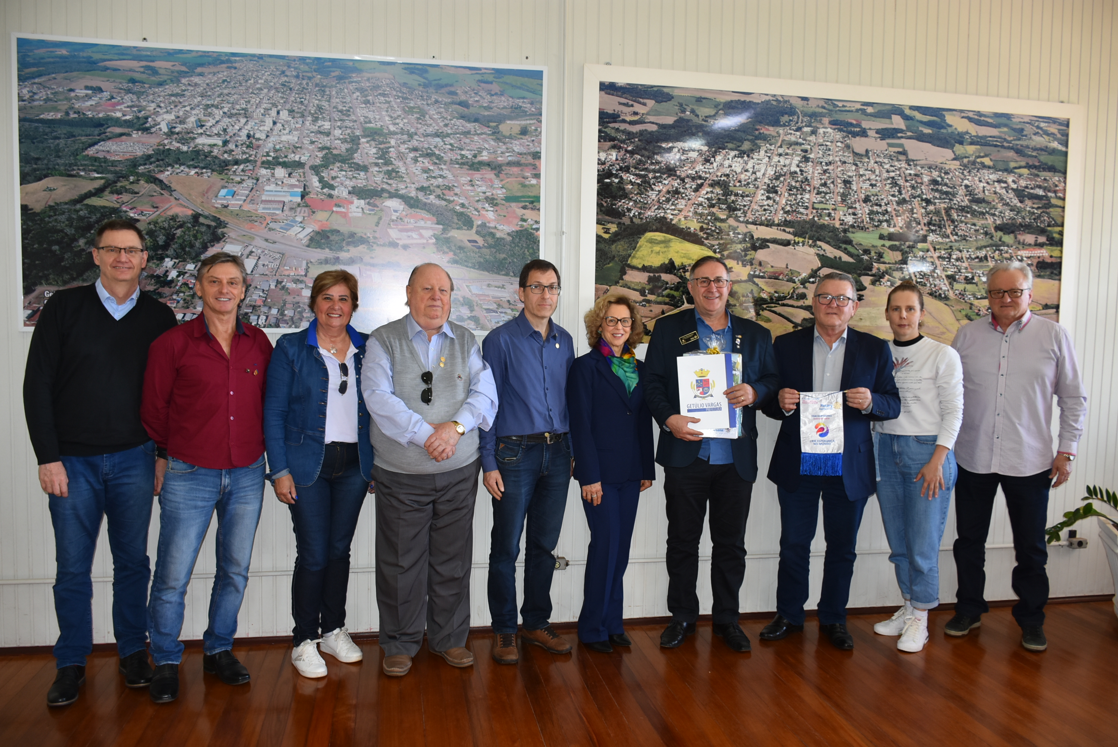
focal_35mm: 27
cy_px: 374
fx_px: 839
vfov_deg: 48.0
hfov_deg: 67.3
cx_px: 559
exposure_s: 1/60
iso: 400
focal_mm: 18
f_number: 3.5
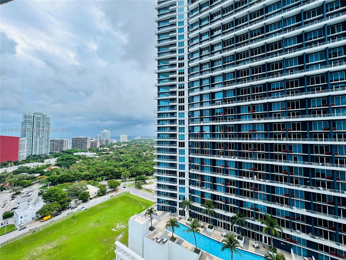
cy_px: 130
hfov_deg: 106.2
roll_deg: +0.2
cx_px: 173
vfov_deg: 89.9
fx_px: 130
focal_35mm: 13
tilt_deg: +2.8
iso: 32
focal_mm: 1.57
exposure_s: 1/561
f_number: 1.8
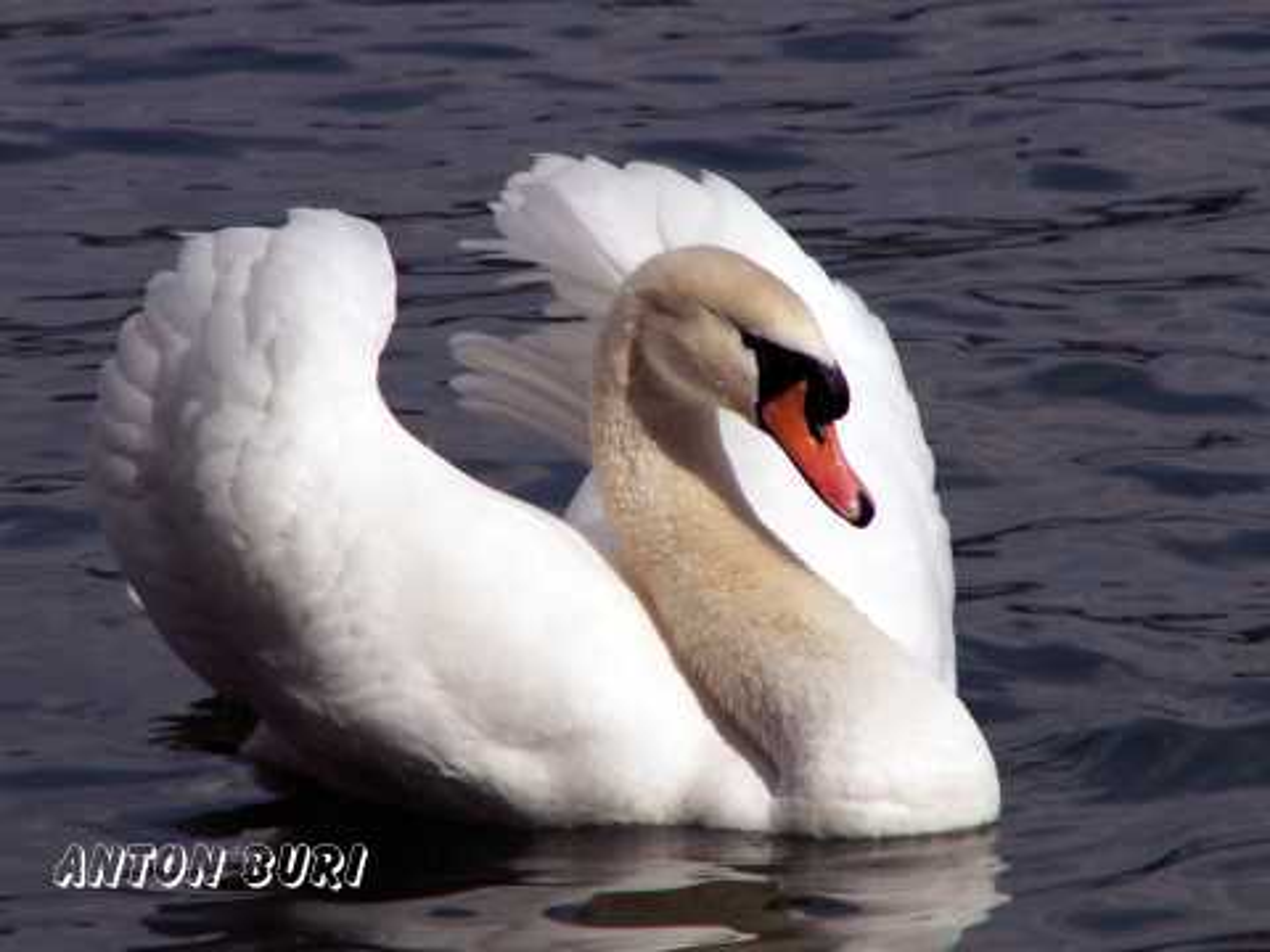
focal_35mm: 420
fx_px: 15409
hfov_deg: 4.7
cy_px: 476
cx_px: 635
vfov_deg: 3.5
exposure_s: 1/800
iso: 50
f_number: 6.3
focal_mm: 69.45
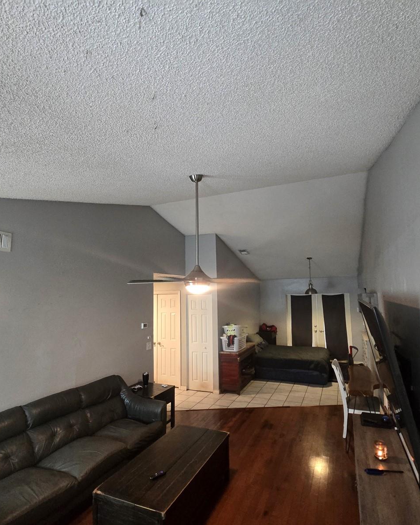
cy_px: 263
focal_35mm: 17
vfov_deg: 89.6
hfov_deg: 76.8
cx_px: 226
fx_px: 264
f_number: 2.2
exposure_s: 1/60
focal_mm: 2.2
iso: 800
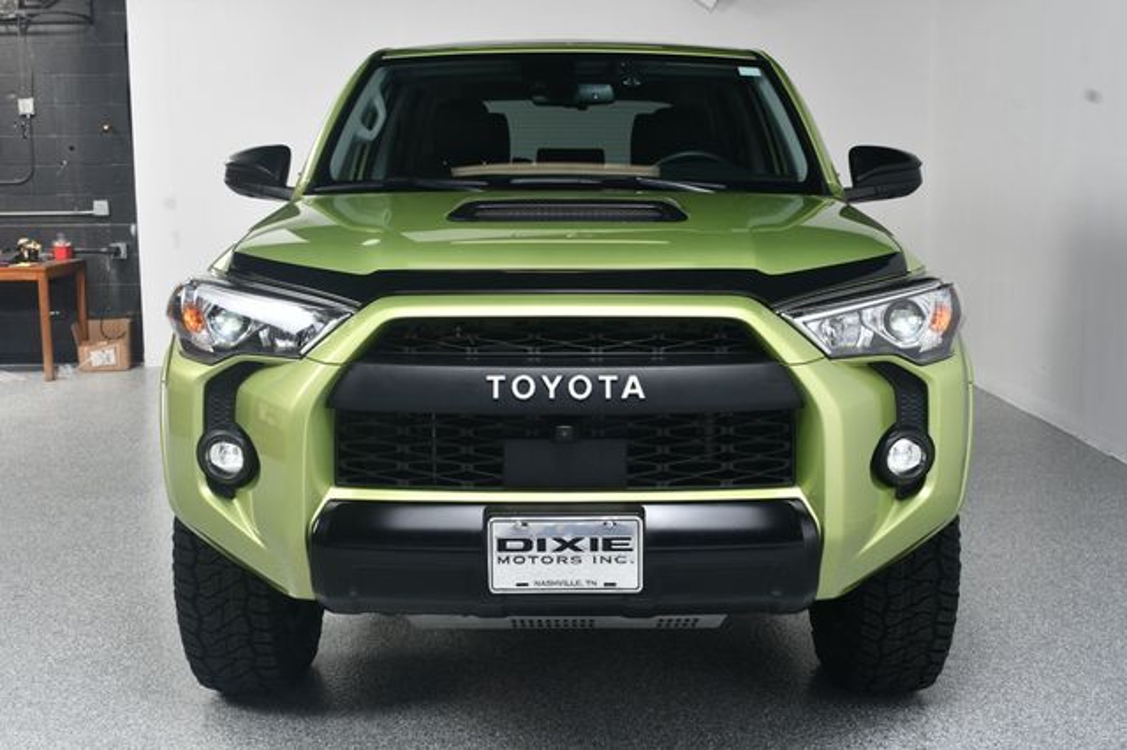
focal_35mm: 45
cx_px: 564
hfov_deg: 43.6
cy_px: 375
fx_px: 1408
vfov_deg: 29.8
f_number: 10
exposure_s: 1/160
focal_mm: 30
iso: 100
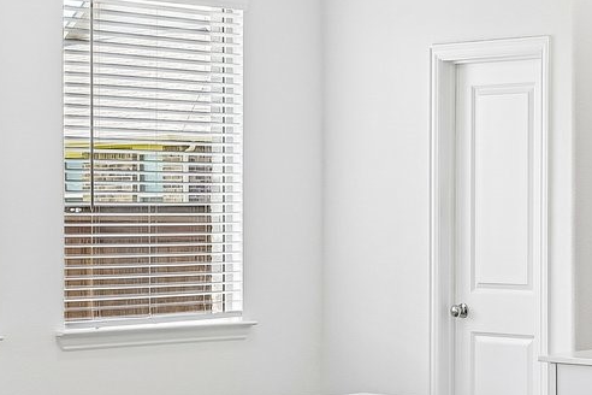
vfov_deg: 13.7
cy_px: 220
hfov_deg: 19.0
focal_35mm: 100
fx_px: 1644
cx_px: 753
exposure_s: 1/100
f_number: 8
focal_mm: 24
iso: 400
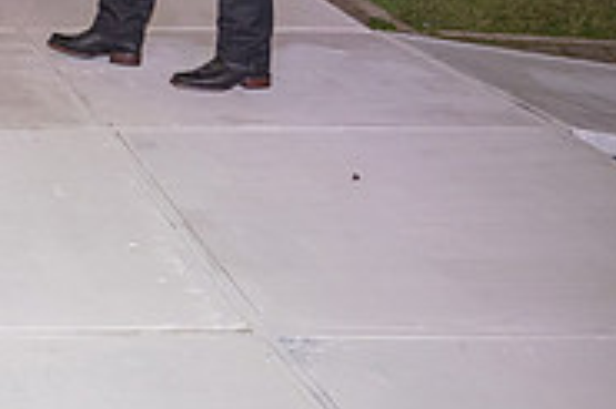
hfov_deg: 20.4
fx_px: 1504
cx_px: -263
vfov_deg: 14.4
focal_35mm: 88
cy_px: -218
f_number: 4
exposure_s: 1/160
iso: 2000
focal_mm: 28
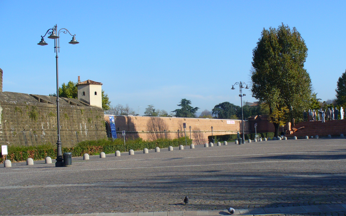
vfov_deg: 28.5
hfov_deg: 44.3
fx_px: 424
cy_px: 126
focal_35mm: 45
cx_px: 183
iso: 80
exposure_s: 1/320
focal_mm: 6.1
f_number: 5.6
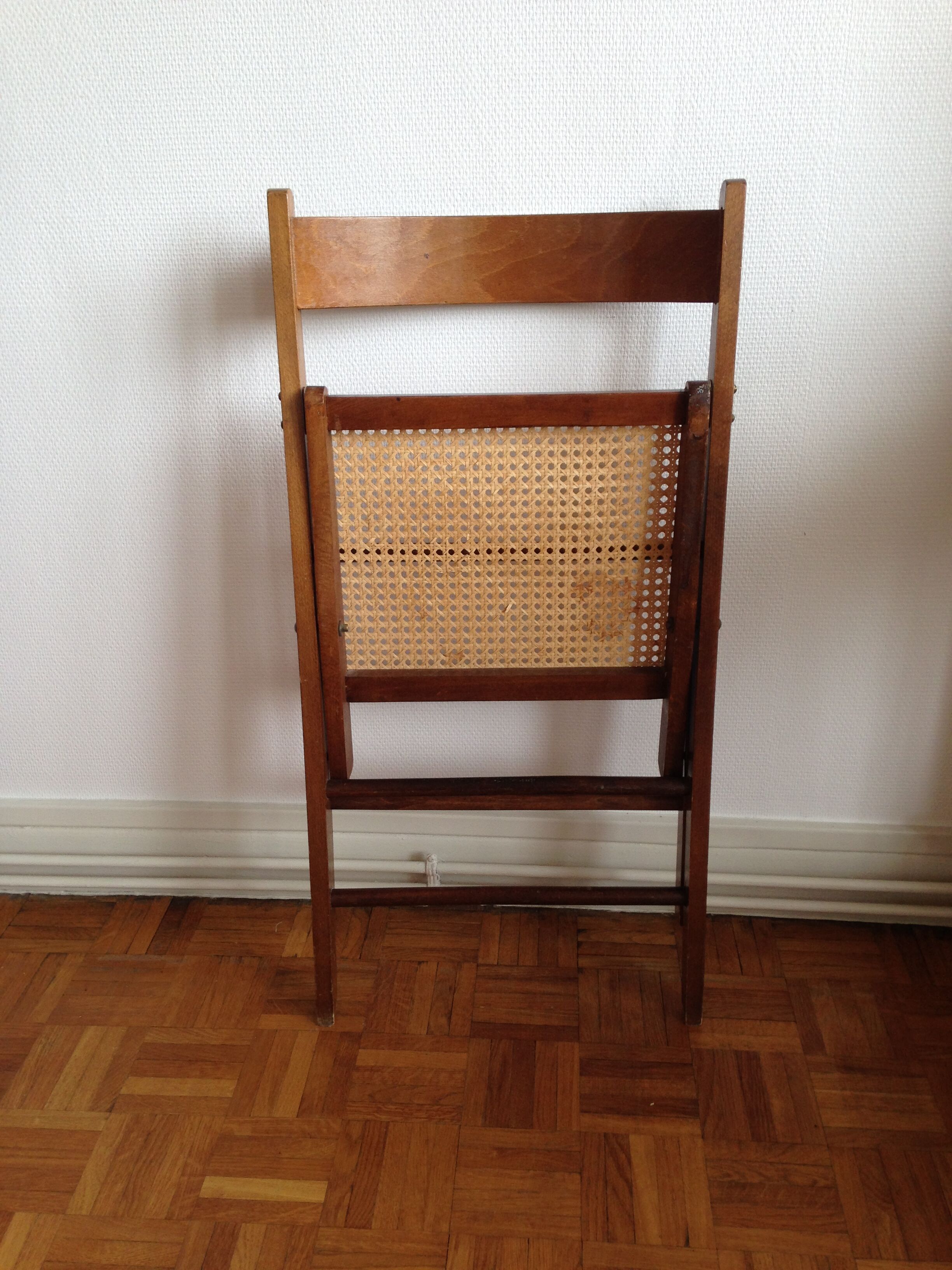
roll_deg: +1.4
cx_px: 476
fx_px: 1210
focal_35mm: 33
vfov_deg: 55.4
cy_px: 635
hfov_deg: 42.9
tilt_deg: -26.0
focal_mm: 4.12
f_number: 2.4
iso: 64
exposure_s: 1/60
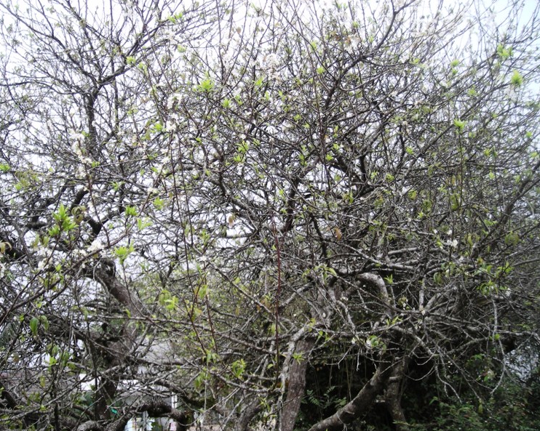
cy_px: 217
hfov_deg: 45.8
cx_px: 255
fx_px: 639
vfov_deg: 37.3
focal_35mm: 40
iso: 50
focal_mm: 6.3
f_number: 3.2
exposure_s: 1/150
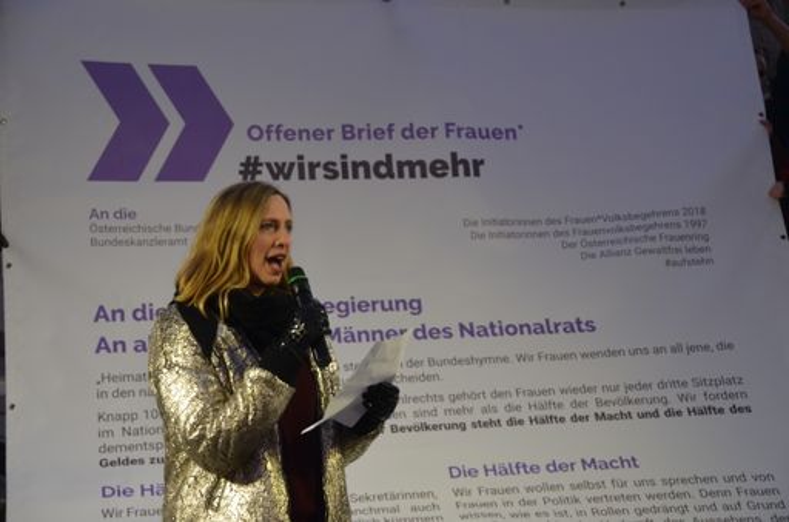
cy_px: 261
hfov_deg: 22.7
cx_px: 394
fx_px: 1968
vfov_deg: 15.1
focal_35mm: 90
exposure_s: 1/60
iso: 640
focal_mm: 60
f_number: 5.3
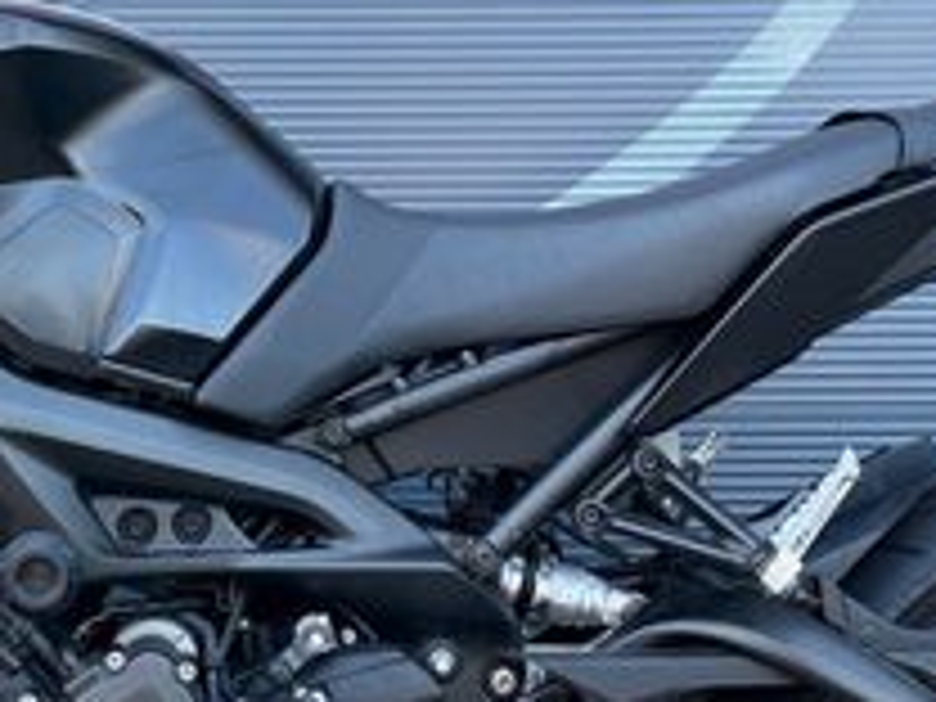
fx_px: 2001
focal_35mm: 74
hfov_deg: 26.1
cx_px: 284
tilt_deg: +0.3
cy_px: 382
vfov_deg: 19.9
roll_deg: +0.3
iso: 64
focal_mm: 6.86
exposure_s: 1/121
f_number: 1.78
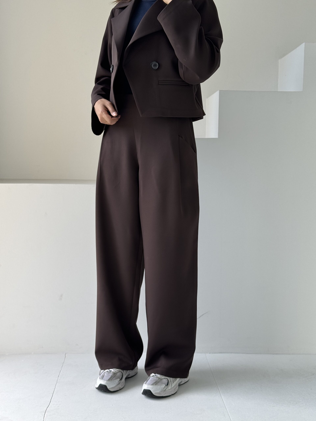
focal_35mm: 48
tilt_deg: -4.2
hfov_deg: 30.3
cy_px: 210
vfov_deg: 39.7
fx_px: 584
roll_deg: -0.8
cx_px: 158
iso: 64
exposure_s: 1/161
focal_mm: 6.76
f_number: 1.78
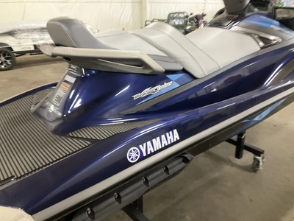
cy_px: 110
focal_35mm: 29
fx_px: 246
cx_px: 147
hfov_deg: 61.7
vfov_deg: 48.2
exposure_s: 1/40
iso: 250
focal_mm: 3
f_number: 1.8
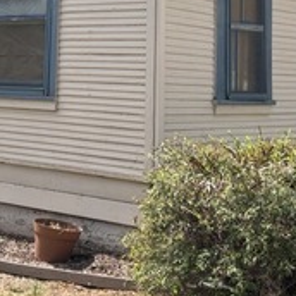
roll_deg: -1.6
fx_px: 861
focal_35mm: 89
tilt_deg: +3.7
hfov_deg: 19.5
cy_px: 17
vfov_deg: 19.1
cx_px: 102
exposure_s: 1/1876
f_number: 1.6
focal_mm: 5.96
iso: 50
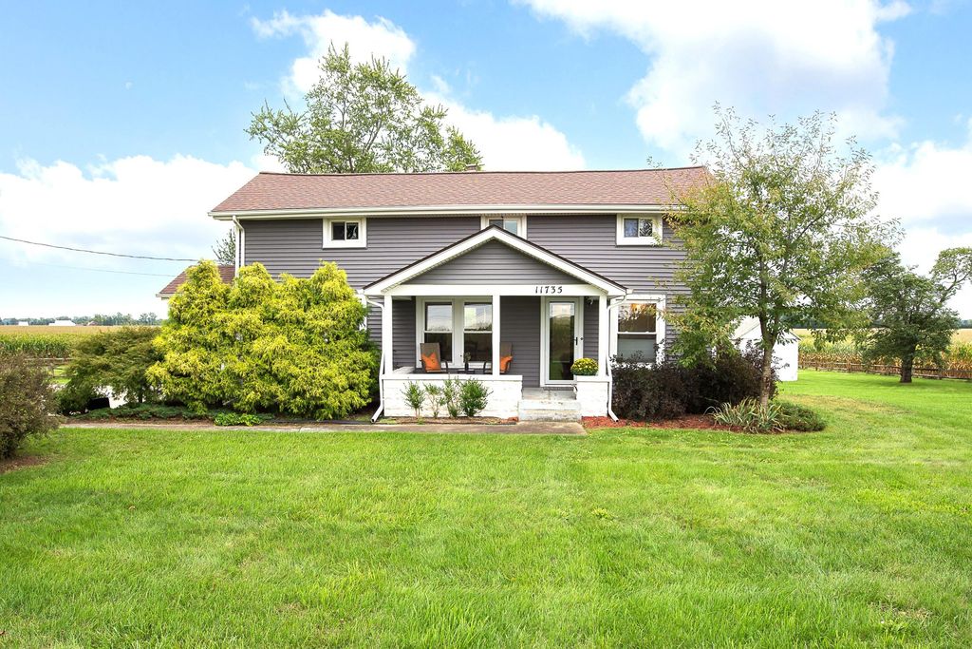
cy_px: 324
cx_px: 486
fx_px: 513
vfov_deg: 64.6
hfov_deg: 86.9
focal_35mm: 19
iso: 400
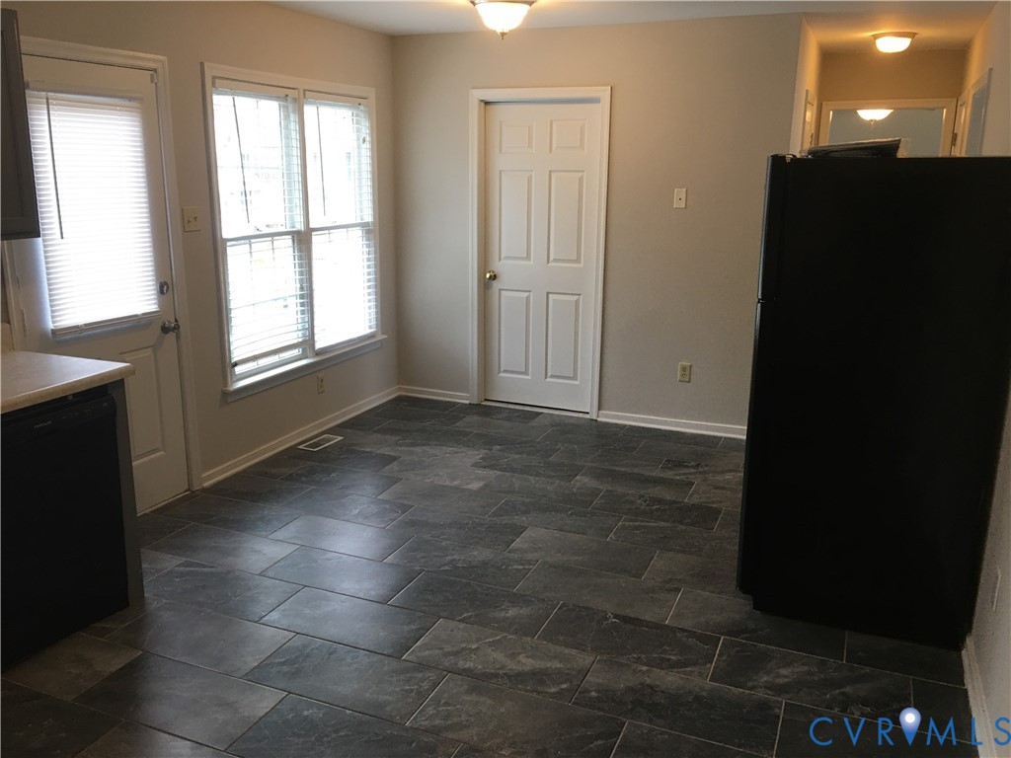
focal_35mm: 29
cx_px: 506
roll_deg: -0.1
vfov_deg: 48.2
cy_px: 379
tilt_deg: -12.9
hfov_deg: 61.7
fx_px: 847
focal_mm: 4.15
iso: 40
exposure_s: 1/30
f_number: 2.2
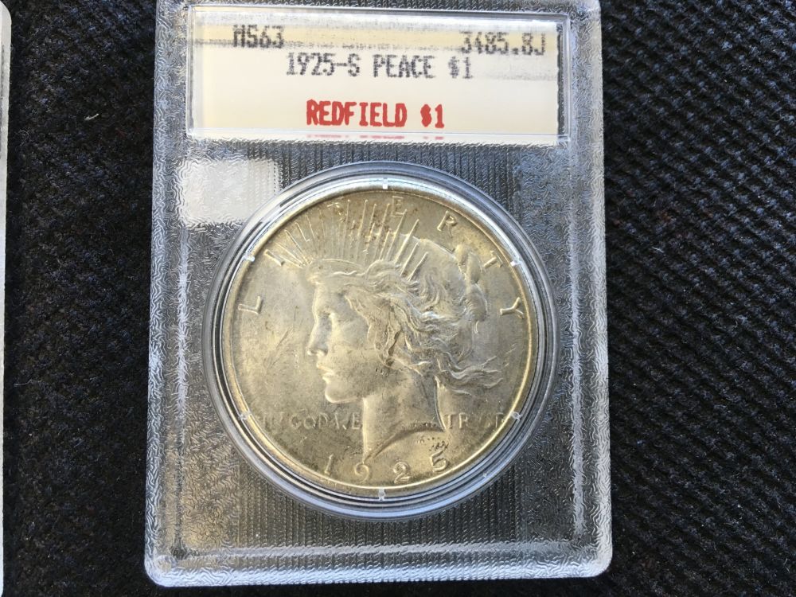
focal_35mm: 29
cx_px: 398
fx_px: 667
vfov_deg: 48.2
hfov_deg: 61.7
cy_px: 298
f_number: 2.2
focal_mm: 4.15
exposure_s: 1/30
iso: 40
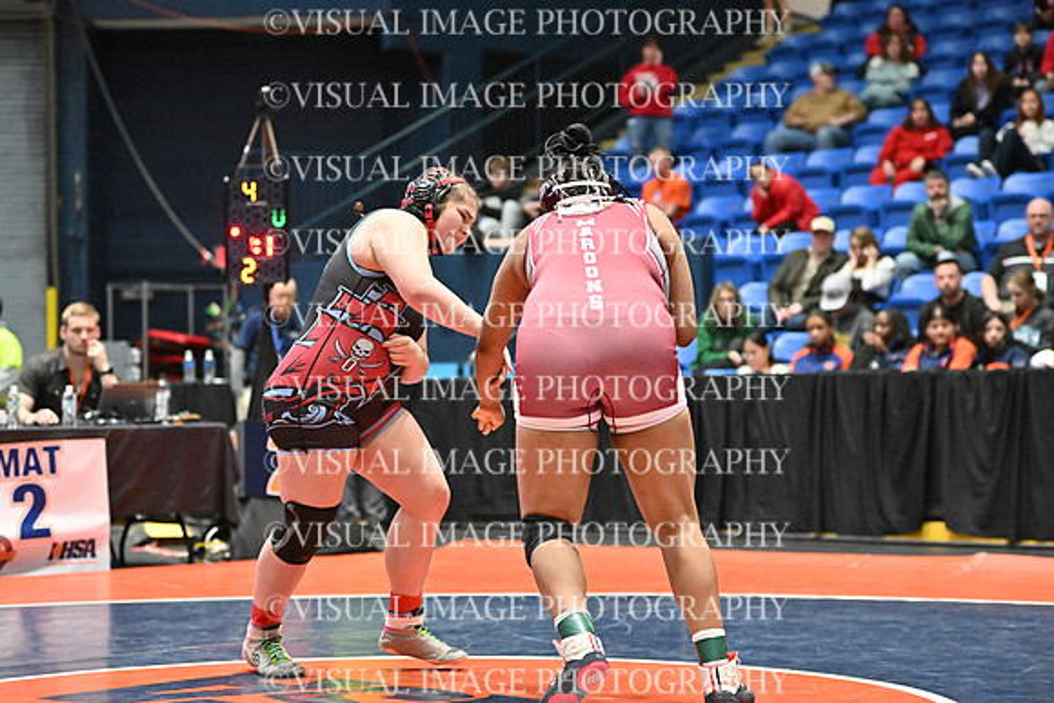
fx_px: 2782
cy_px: 352
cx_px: 527
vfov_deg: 14.4
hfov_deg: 21.5
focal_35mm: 95
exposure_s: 1/1000
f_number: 2.8
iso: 6400
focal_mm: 95
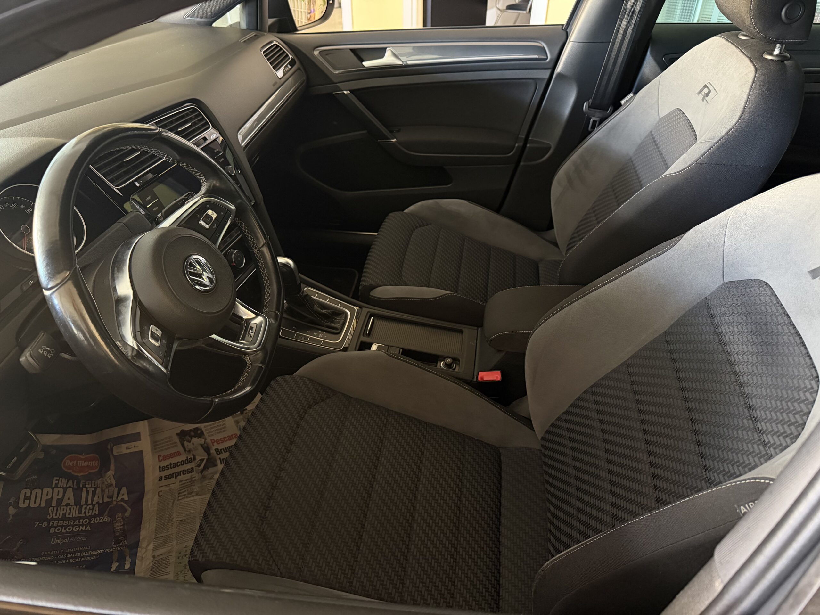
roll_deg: +0.2
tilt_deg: -37.2
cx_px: 410
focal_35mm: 24
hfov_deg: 71.6
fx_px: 569
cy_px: 308
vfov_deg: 56.8
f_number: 1.78
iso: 800
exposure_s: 1/40
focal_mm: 6.76
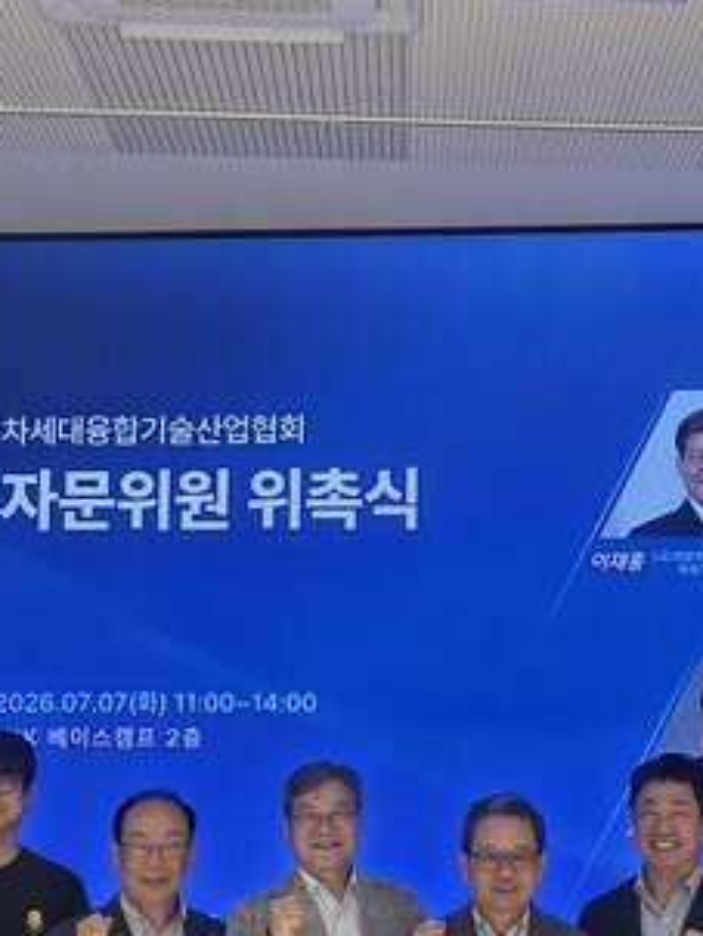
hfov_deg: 20.1
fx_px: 1974
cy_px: 567
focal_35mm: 73
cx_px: 517
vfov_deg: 26.6
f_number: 1.8
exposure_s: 1/60
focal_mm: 5.4
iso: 32
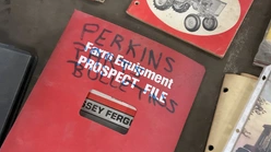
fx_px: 366
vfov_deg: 23.4
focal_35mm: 51
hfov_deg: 40.6
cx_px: 140
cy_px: 81
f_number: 1.8
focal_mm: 3
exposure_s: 1/60
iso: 200
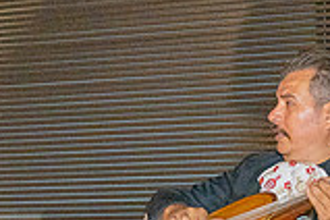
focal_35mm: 175
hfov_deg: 11.4
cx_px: -135
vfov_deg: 7.8
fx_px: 1604
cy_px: 263
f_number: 4
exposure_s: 1/200
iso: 2500
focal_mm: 48
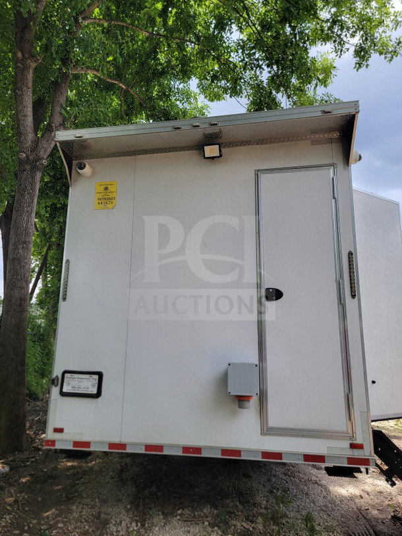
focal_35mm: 24
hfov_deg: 56.8
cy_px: 268
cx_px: 201
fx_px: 372
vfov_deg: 71.6
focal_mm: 6.7
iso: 16
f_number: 1.8
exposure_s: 1/309
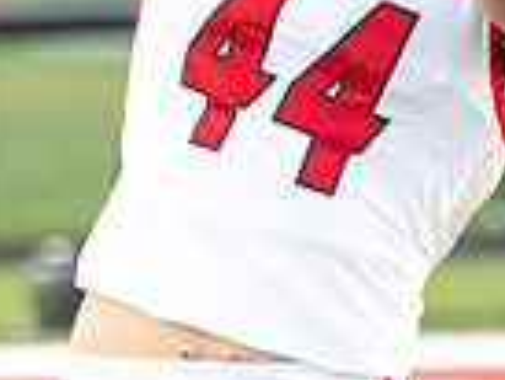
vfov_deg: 1.5
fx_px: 14879
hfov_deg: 1.9
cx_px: 48
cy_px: 87
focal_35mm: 1019
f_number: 5.6
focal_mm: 250
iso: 4000
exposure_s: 1/640
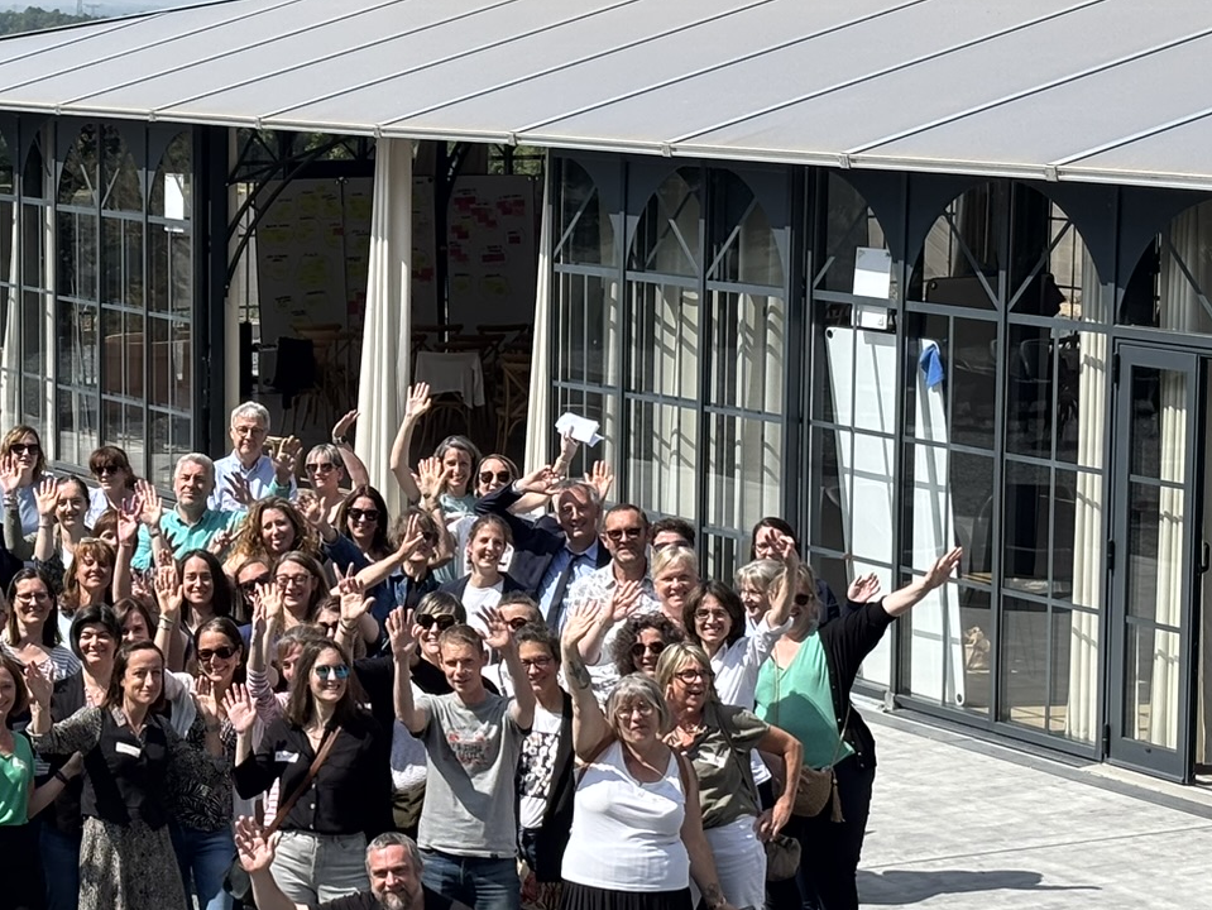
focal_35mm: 111
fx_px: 3888
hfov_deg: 17.4
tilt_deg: -6.8
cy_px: 478
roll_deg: -0.9
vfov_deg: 13.3
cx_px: 61
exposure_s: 1/2778
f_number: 1.6
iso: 40
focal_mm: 5.96
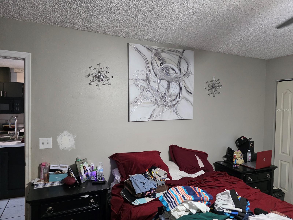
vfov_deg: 58.9
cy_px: 110
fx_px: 195
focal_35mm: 23
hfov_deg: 73.9
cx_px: 146
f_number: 1.7
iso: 1000
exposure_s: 1/120
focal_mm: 6.3
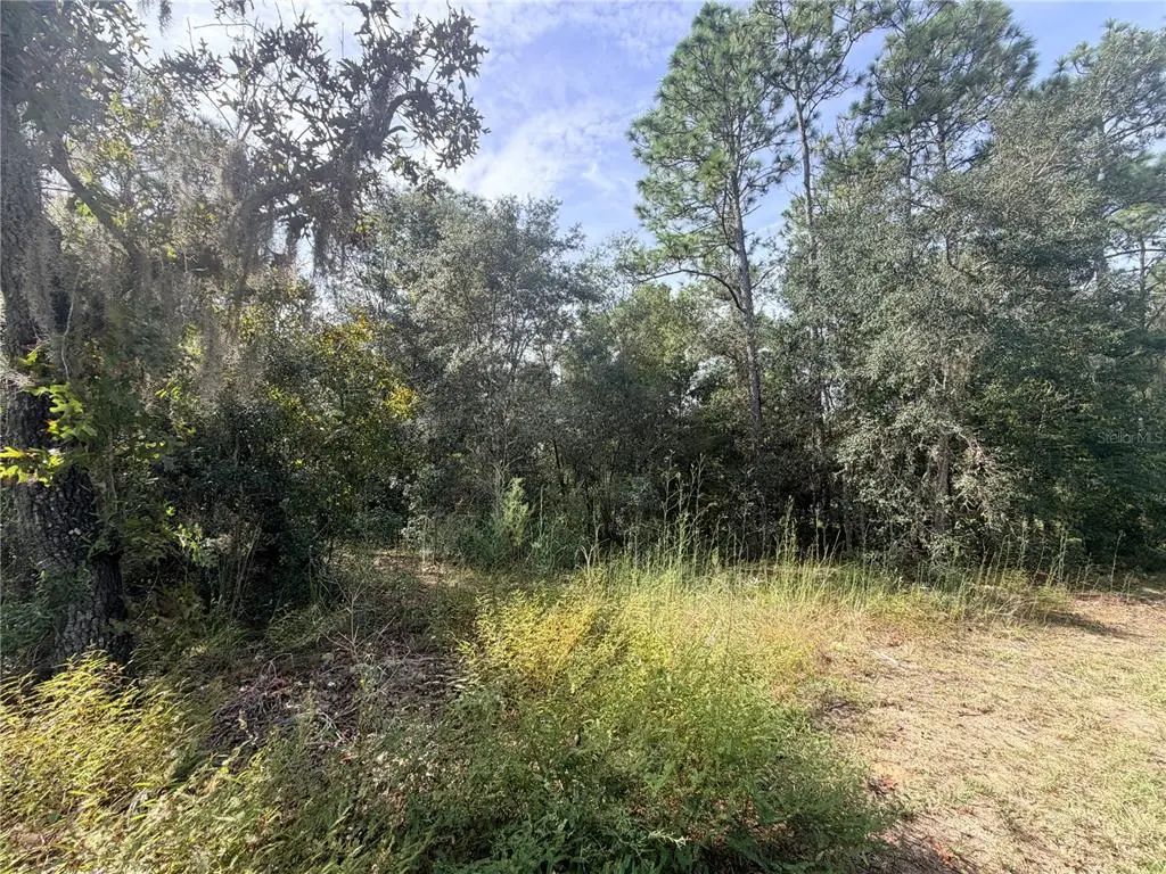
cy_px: 437
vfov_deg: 85.7
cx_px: 583
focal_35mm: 14
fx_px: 472
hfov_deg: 102.1
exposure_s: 1/502
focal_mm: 2.22
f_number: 2.2
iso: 50
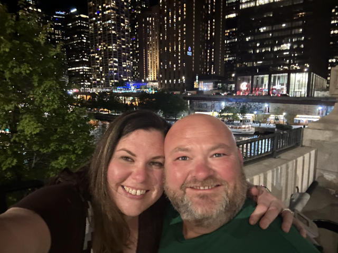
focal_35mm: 23
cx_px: 169
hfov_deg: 73.9
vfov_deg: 58.9
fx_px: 225
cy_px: 126
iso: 500
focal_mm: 2.69
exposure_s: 1/15
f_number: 1.9
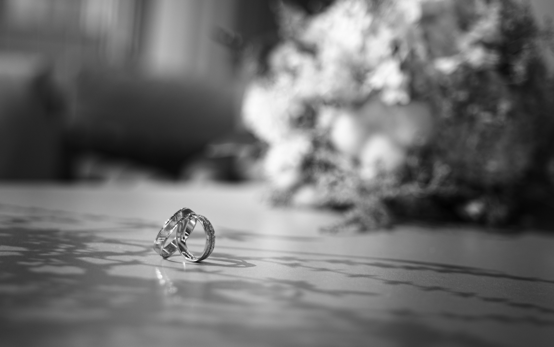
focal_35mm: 59
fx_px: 889
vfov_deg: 22.0
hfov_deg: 34.6
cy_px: 174
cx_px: 277
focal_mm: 35
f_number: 1.8
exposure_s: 1/500
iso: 100
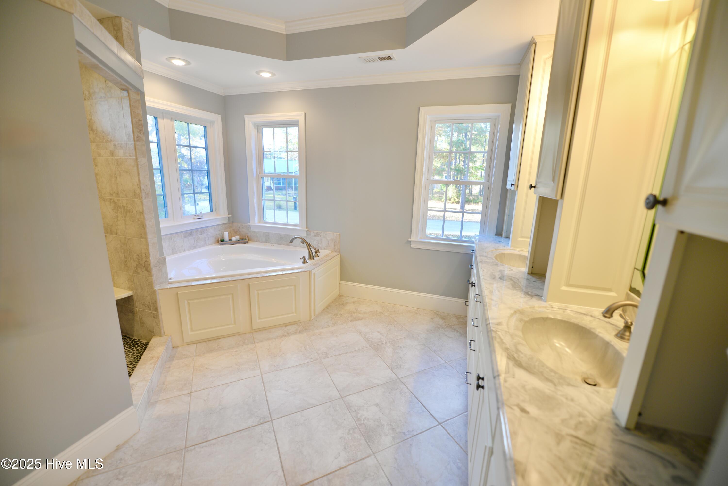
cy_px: 243
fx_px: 283
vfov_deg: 81.2
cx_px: 364
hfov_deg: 104.2
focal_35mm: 14
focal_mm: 14
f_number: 3.2
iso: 125
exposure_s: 1/40
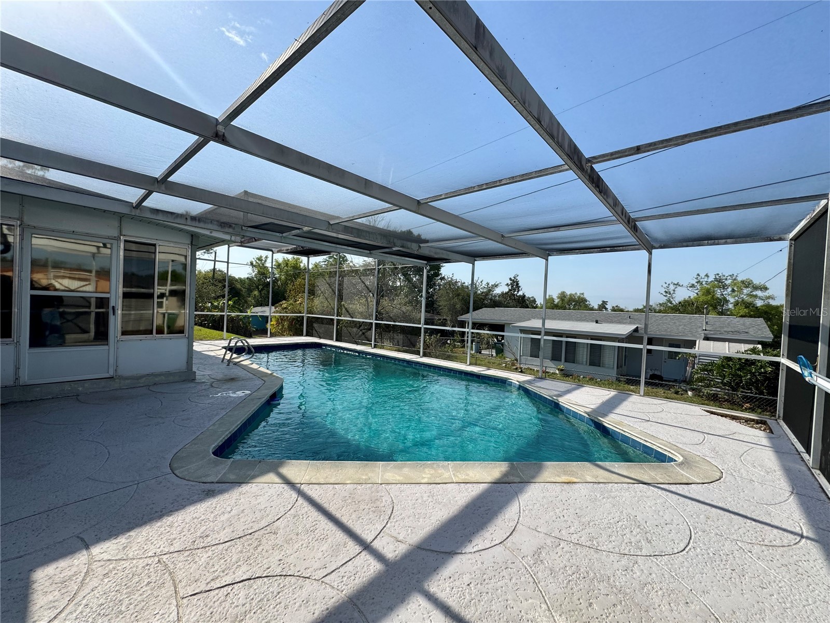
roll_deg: -2.8
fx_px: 336
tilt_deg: -0.7
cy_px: 312
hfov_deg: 102.1
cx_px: 415
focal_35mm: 14
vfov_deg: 85.7
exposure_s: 1/1143
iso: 40
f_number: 2.2
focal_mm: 2.22
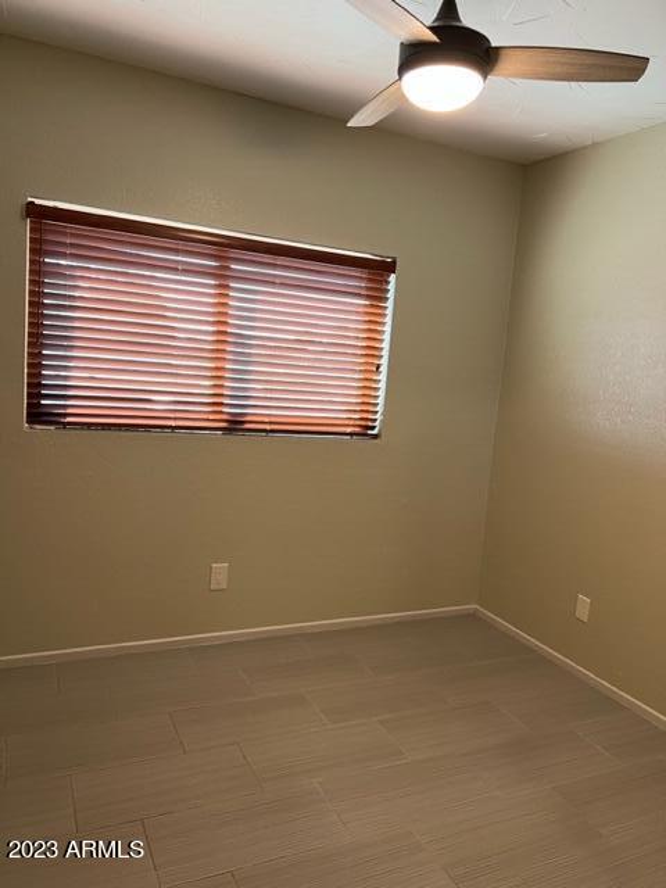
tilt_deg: -6.8
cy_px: 444
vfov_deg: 67.3
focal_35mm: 26
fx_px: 667
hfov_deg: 53.1
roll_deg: -4.8
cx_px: 333
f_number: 1.5
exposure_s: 1/60
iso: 125
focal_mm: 5.7
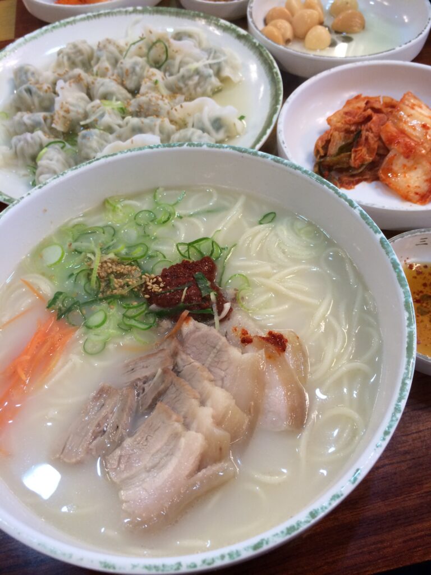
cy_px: 288
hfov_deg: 46.8
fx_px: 498
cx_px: 216
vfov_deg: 60.0
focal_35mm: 30
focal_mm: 4.12
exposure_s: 1/30
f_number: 2.2
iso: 50
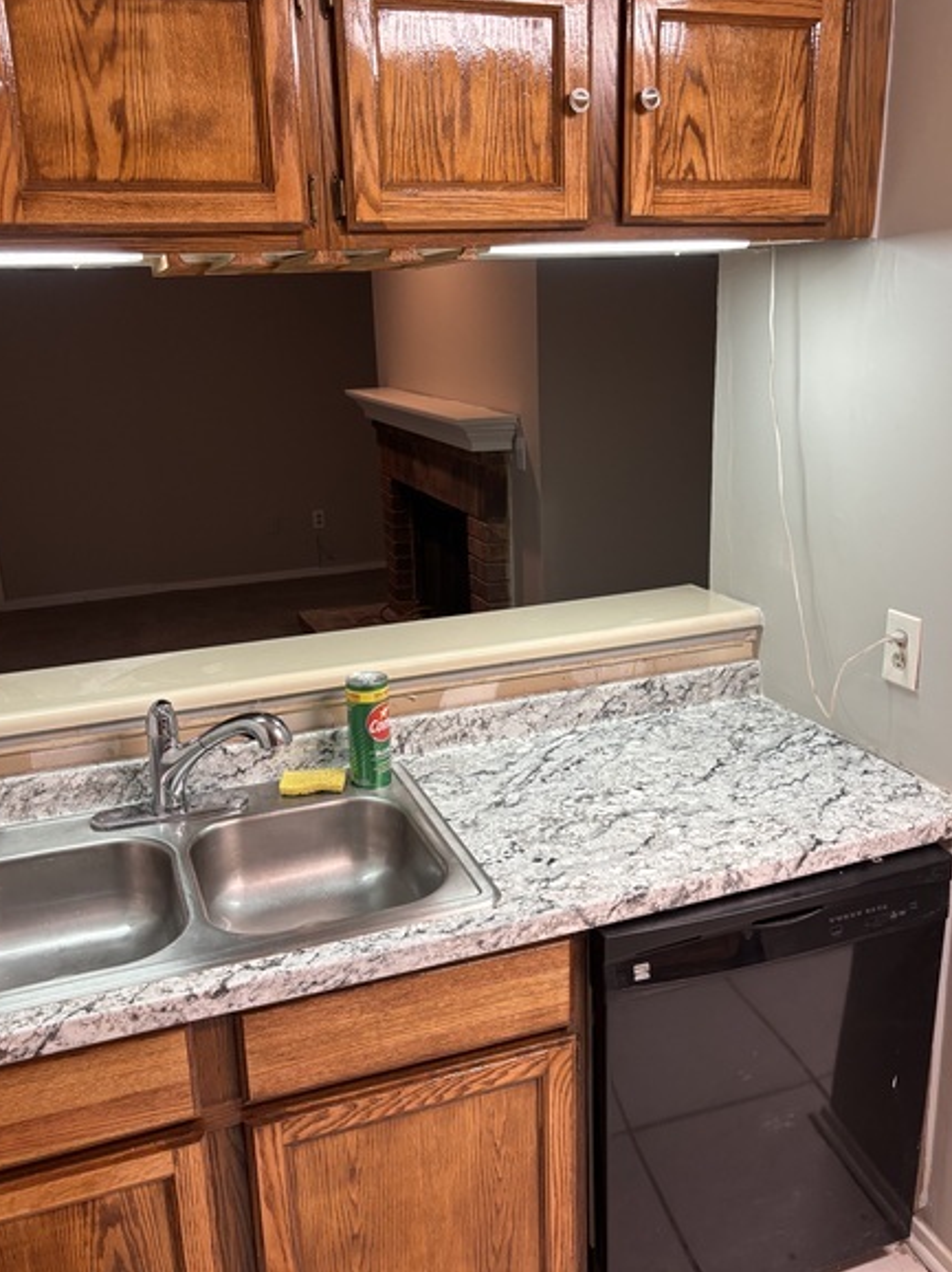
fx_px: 1101
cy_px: 635
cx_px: 481
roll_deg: +1.9
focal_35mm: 30
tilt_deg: -17.5
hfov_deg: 46.8
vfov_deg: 60.0
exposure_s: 1/60
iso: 200
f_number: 1.6
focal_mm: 5.96
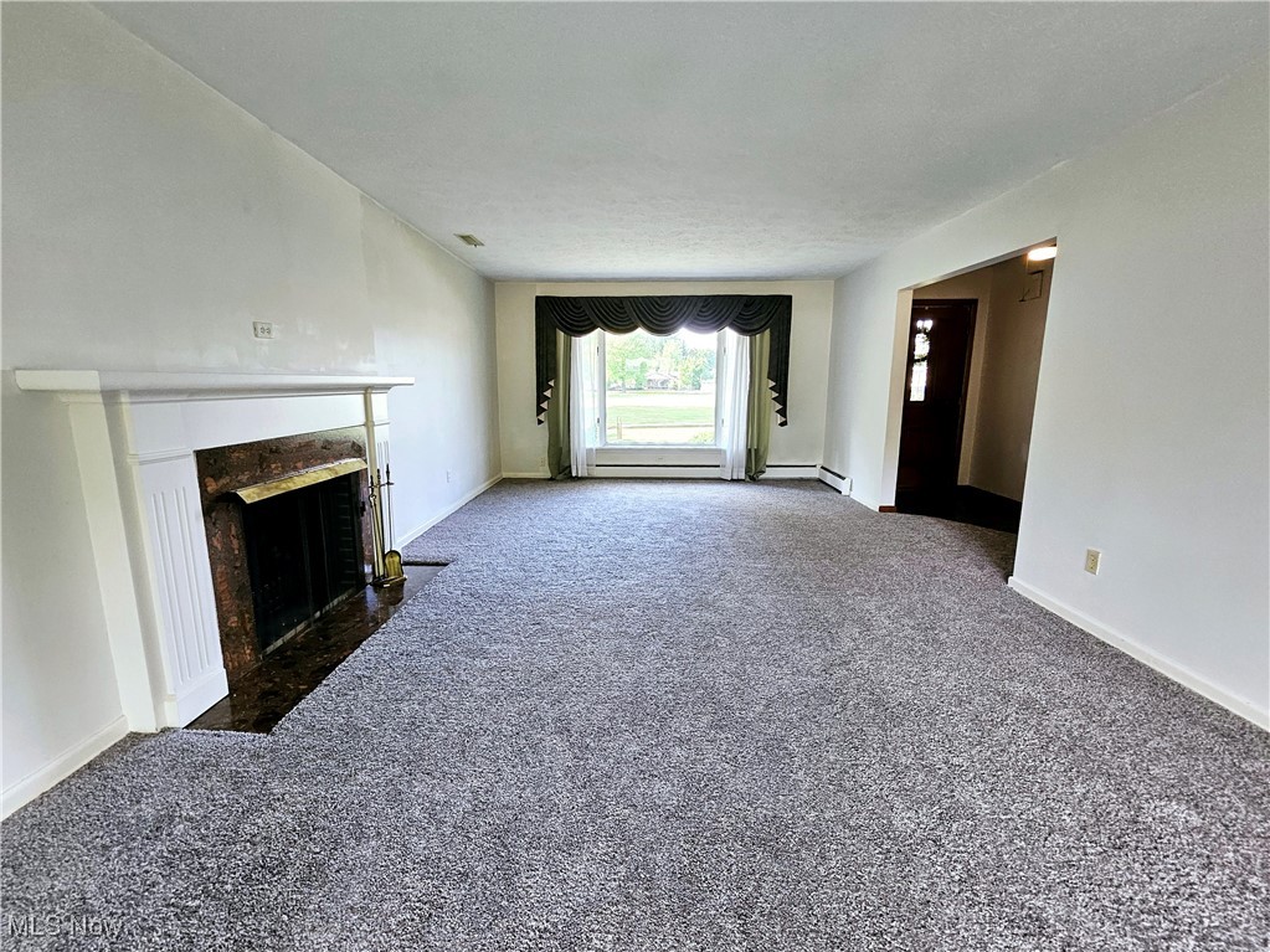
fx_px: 477
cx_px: 635
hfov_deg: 106.2
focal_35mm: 13
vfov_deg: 89.9
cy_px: 476
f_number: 2.2
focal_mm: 1.74
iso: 100
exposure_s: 1/60.2
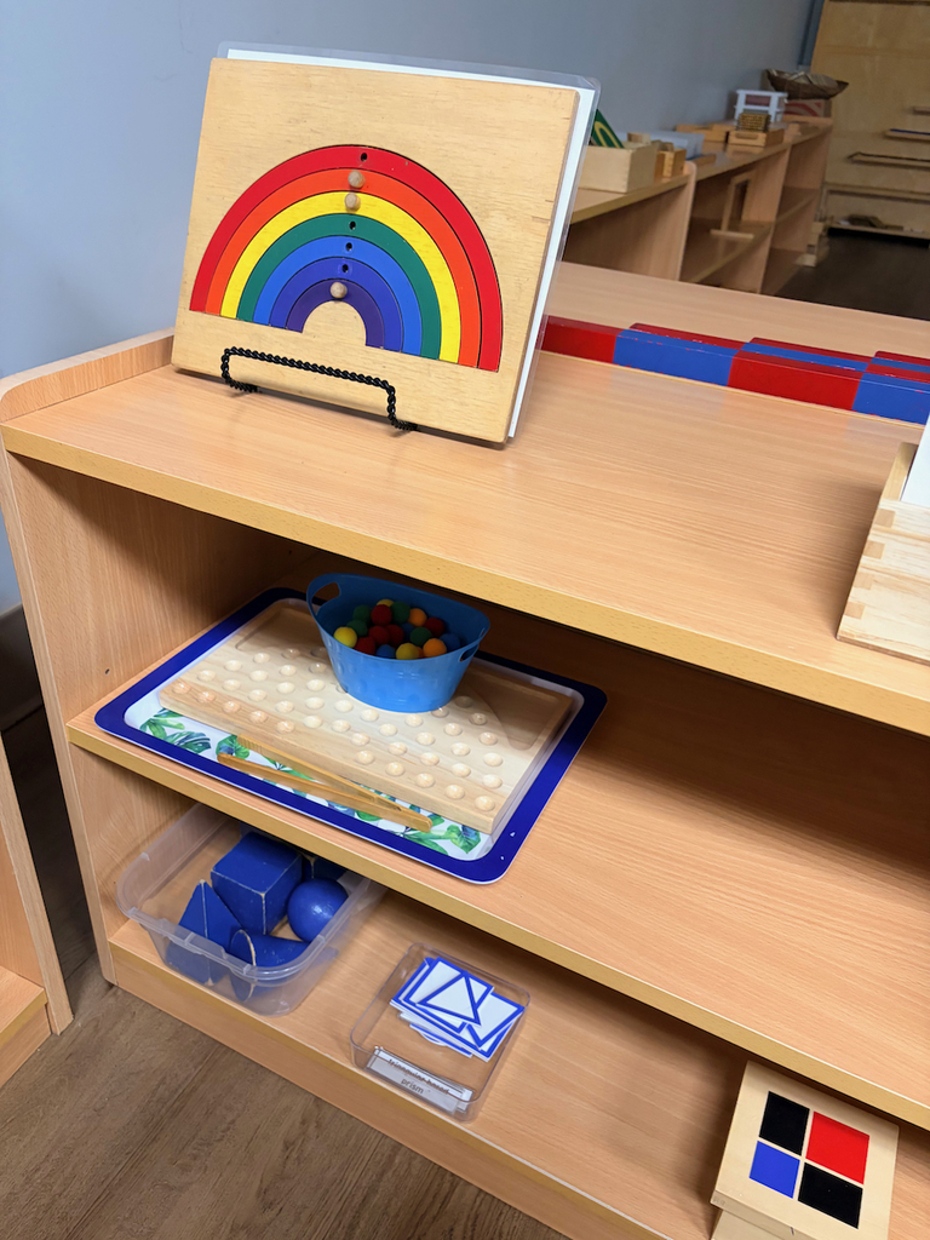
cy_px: 620
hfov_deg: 53.1
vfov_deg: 67.3
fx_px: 931
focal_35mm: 26
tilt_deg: -31.1
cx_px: 465
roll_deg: -3.8
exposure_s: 1/60
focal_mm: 5.96
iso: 250
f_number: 1.6
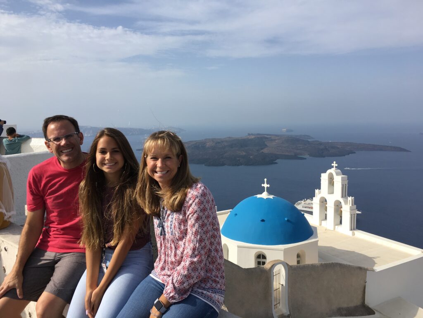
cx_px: 212
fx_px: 354
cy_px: 159
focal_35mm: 29
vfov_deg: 48.2
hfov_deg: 61.7
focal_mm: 4.15
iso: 25
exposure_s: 1/2024
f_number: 2.2
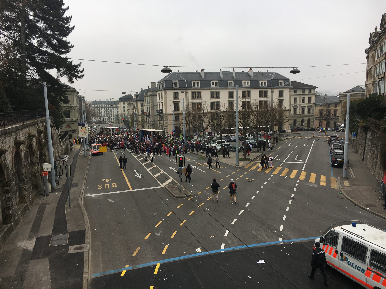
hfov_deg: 61.7
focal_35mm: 29
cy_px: 144
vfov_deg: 48.2
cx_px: 193
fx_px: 323
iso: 25
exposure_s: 1/625
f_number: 2.2
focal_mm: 4.15
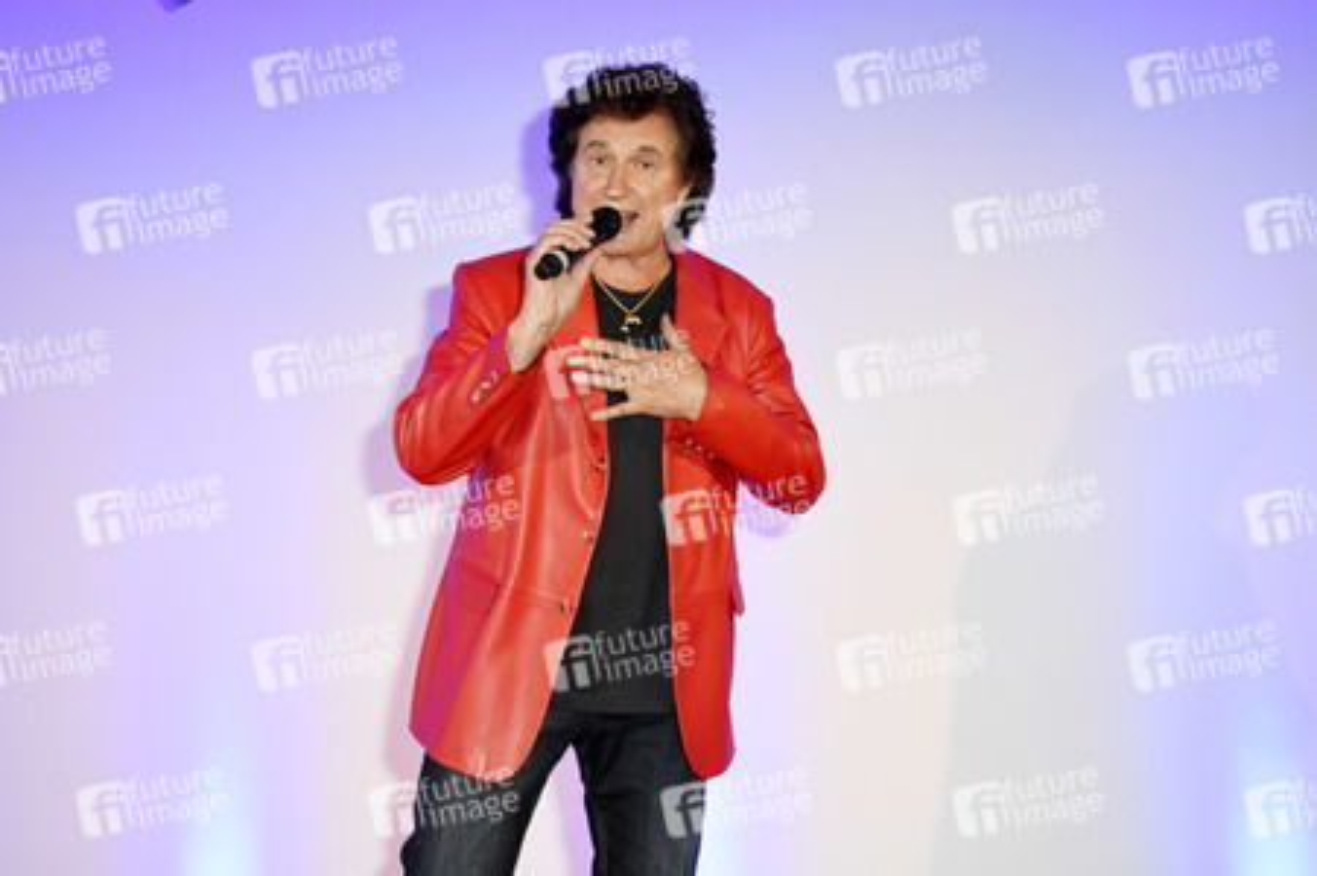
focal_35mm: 52
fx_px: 1919
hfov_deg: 37.9
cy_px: 438
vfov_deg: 25.7
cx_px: 658
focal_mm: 35
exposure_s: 1/160
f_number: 5.6
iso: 1600
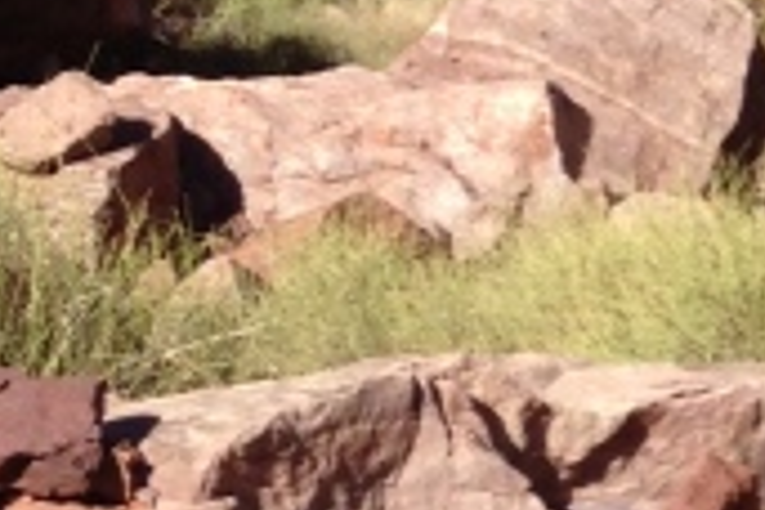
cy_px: -192
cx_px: 1306
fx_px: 4547
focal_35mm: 214
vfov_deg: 6.4
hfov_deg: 9.2
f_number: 2.4
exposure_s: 1/1466
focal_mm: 4.12
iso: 50
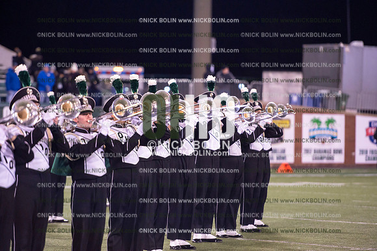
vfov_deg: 6.9
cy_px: 126
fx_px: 2095
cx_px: 188
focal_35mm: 200
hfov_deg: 10.3
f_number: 2.8
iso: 2500
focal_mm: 200
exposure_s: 1/1250
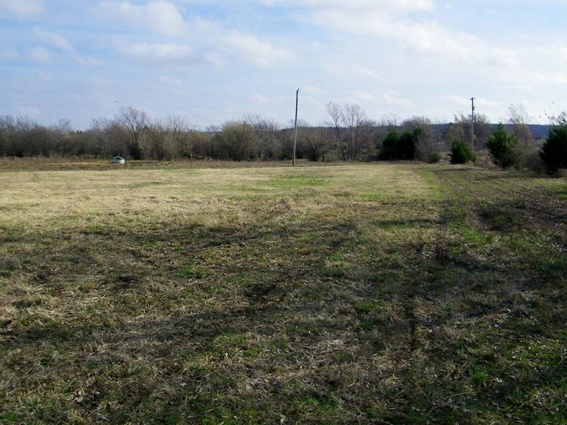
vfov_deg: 41.7
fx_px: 557
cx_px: 299
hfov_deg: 53.9
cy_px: 191
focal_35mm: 34
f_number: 7
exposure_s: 1/320
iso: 80
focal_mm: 5
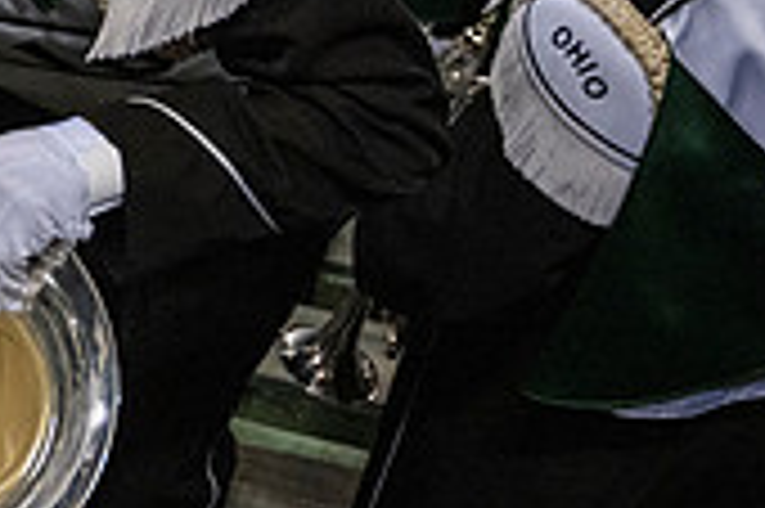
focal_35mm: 82
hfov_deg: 21.0
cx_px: -387
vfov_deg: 15.6
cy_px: -187
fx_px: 1741
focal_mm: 24
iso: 3200
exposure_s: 1/500
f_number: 4
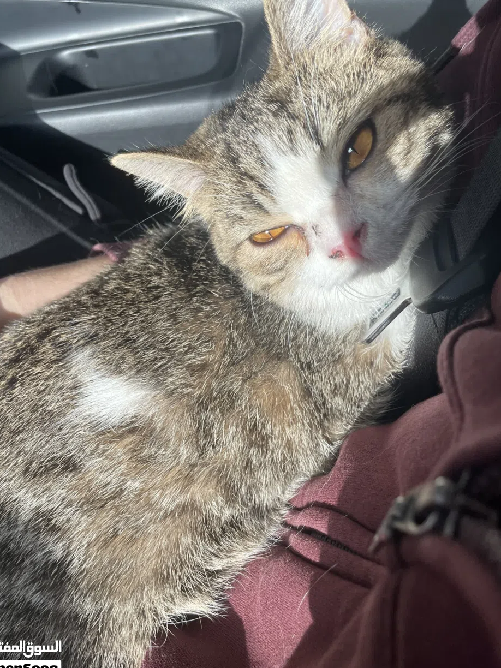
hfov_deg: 48.2
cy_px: 320
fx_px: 560
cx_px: 248
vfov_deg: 61.6
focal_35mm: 29
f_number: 1.6
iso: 32
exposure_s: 1/774
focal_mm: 4.2
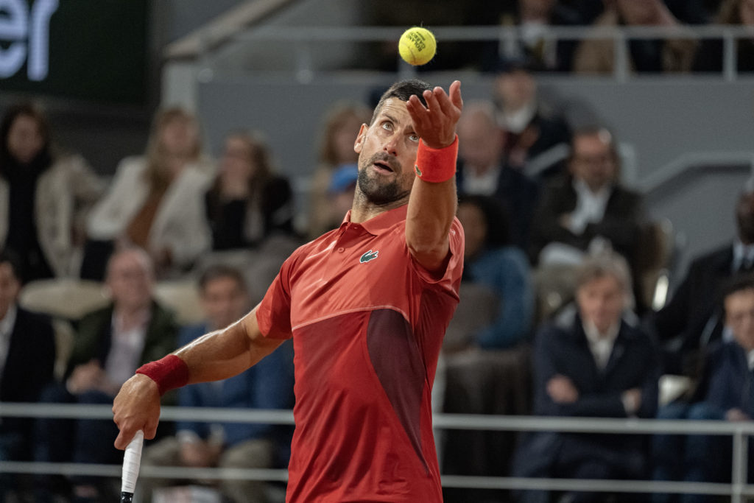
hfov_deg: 6.0
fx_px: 7164
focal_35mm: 342
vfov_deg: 4.0
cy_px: 252
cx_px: 377
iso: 12800
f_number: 5.6
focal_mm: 342
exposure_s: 1/2000
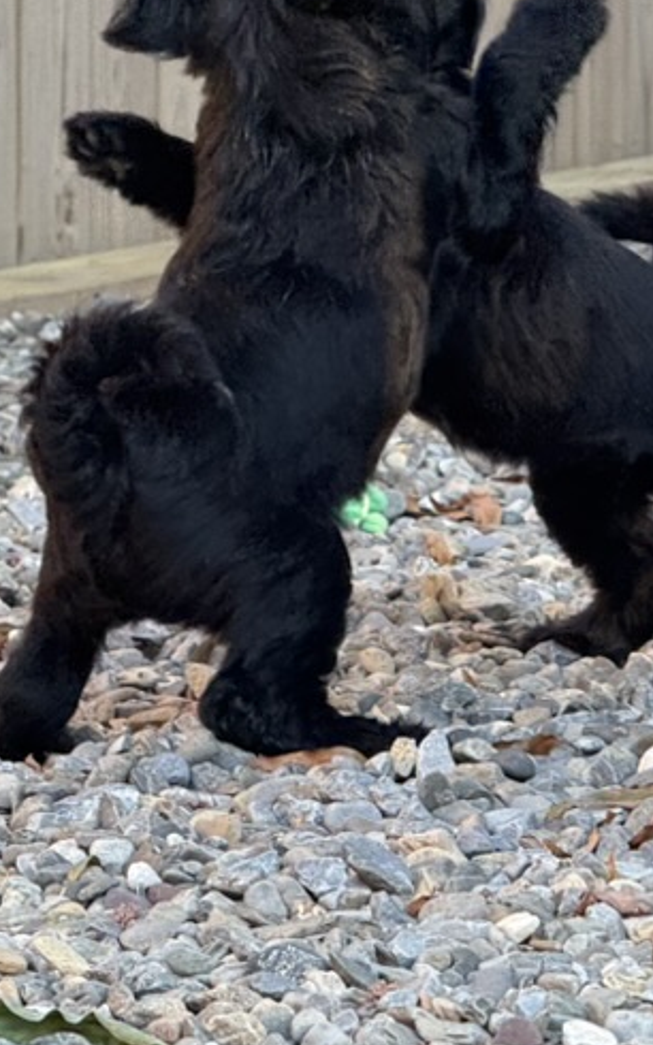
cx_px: 672
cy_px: 546
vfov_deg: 7.9
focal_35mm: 266
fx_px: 7579
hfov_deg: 4.9
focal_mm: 15.66
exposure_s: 1/99
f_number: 2.8
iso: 80
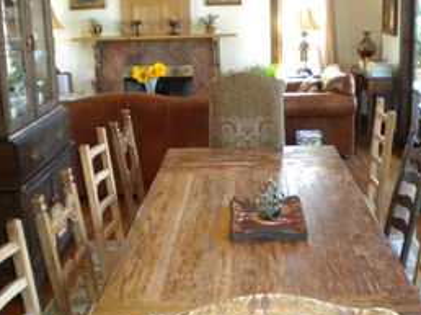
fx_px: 608
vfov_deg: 29.1
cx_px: 248
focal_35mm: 50
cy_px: 145
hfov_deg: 38.1
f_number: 3.1
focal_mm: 6.3
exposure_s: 1/31
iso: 400
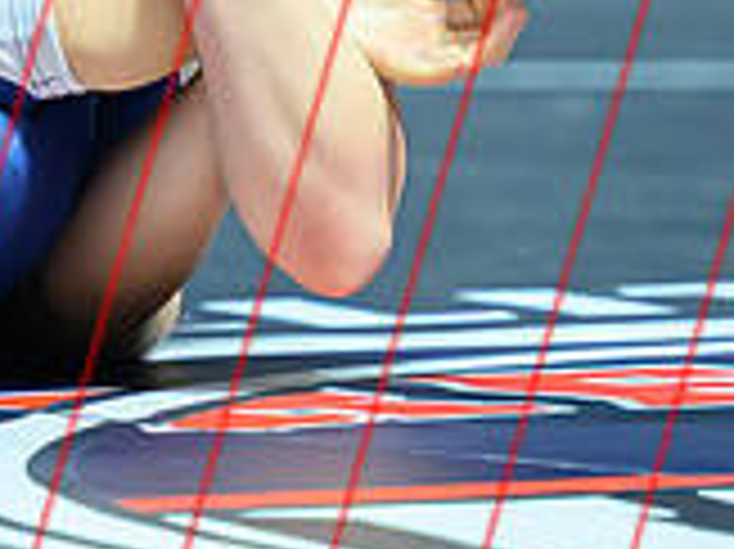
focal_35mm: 745
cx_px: 123
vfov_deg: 2.0
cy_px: 130
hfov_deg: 2.7
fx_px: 15785
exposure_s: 1/800
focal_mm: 165
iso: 4000
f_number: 2.8
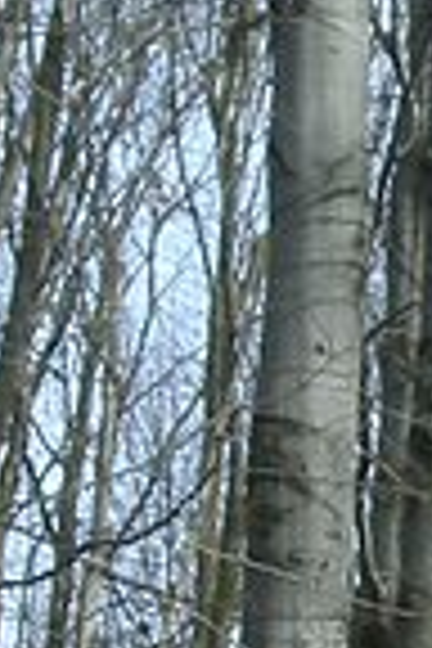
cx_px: 947
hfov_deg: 5.8
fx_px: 4104
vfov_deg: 8.9
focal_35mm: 228
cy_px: 752
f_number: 2.8
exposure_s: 1/313
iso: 50
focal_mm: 5.7
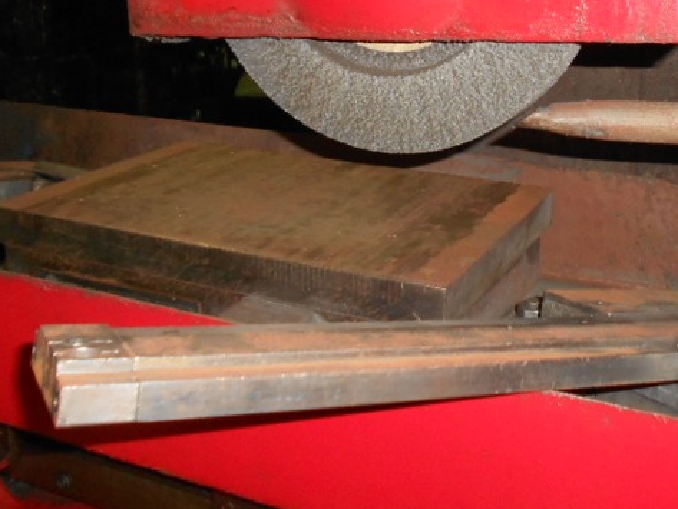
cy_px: 110
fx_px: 862
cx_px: 463
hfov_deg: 42.2
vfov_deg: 32.1
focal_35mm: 44
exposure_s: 1/25
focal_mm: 4.6
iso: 200
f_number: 3.2
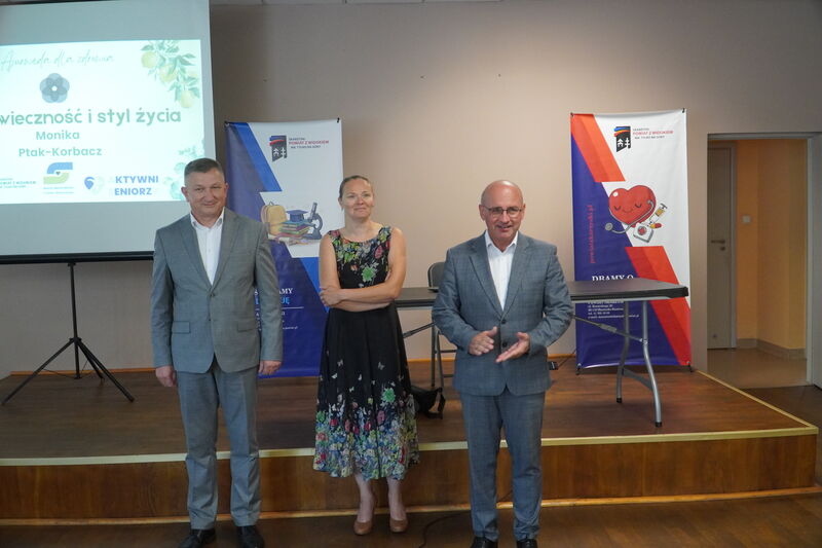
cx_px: 411
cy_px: 274
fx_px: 753
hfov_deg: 57.2
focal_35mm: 33
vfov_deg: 40.0
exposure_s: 1/160
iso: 3200
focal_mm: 22
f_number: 4
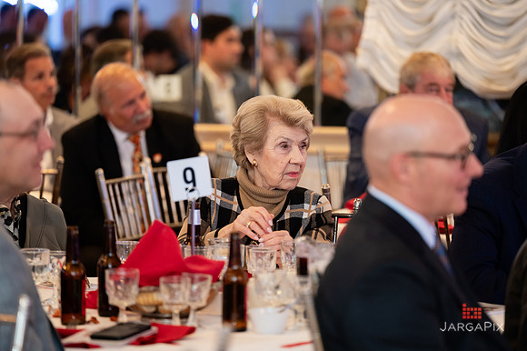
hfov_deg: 10.0
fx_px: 2998
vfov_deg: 6.7
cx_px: 264
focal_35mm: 205
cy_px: 176
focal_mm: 200
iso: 1250
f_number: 3.2
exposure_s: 1/125
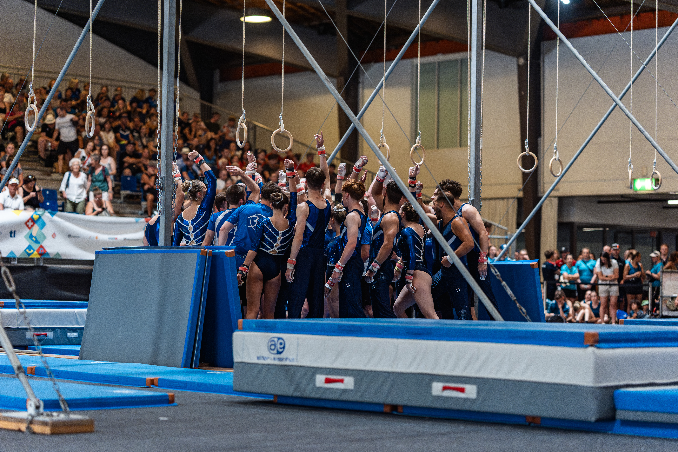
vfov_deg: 16.1
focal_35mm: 85
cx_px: 339
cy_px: 226
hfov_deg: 23.9
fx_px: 1601
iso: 2500
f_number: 1.8
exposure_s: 1/2500
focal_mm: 85
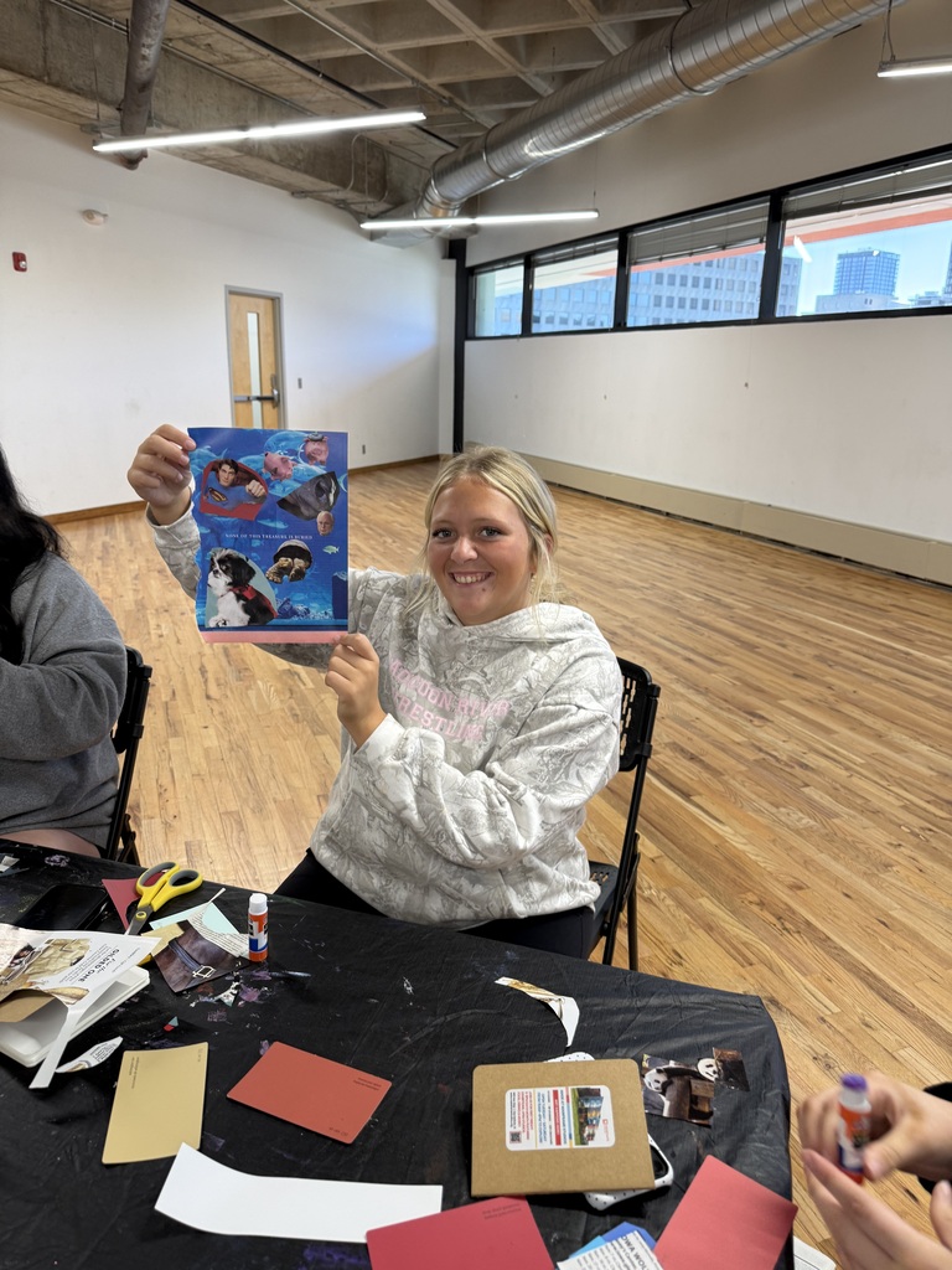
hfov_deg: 56.8
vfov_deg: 71.6
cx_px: 476
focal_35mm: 24
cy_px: 635
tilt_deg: -16.9
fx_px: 880
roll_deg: -2.3
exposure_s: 1/120
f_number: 1.78
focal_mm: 6.76
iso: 125
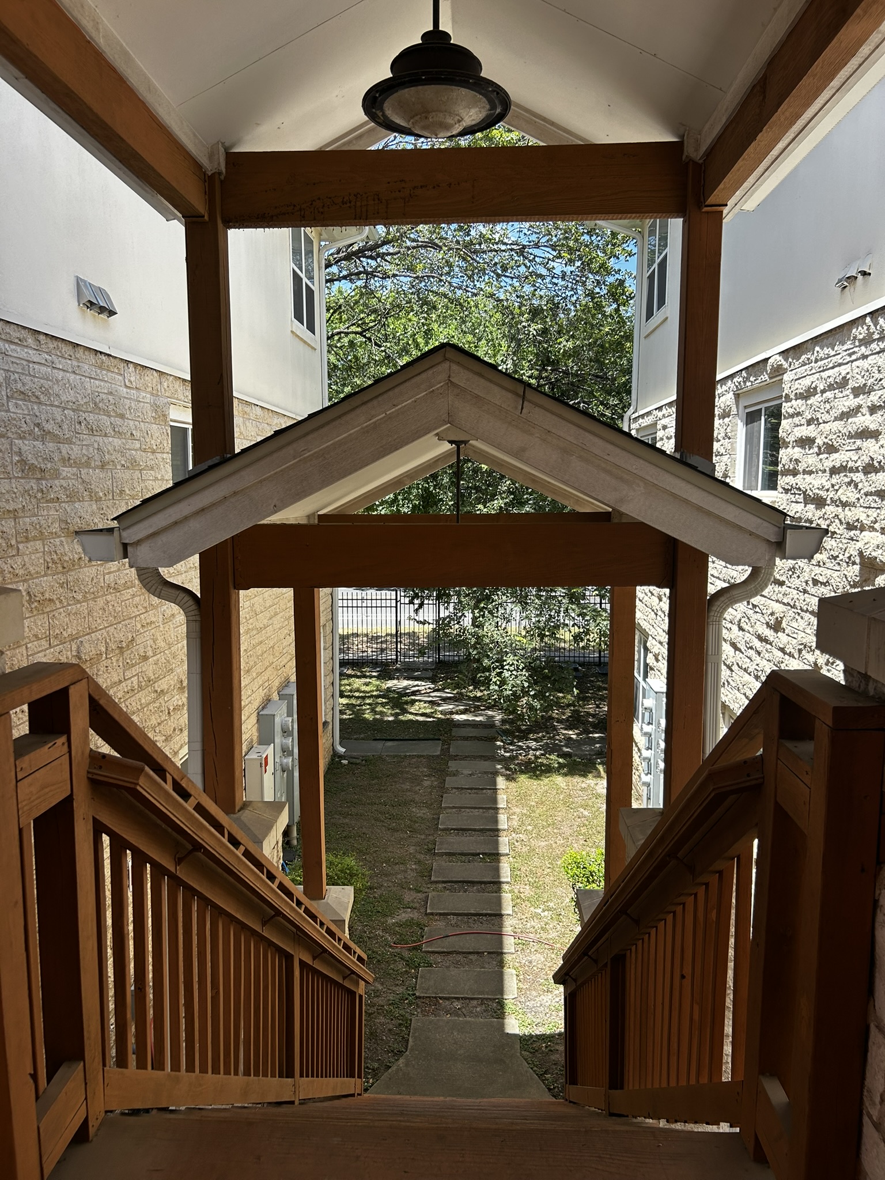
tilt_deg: -7.3
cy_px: 590
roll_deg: -0.4
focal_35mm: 26
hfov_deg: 53.1
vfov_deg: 67.3
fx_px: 886
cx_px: 442
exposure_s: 1/887
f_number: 1.5
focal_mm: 5.7
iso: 50
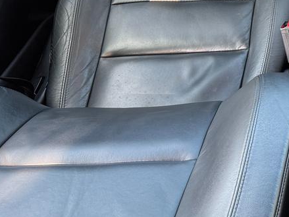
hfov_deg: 24.9
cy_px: -29
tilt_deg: -38.5
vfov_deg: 20.0
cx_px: 354
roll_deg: -2.1
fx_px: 584
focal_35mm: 70
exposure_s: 1/121
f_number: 1.78
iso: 200
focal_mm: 6.76
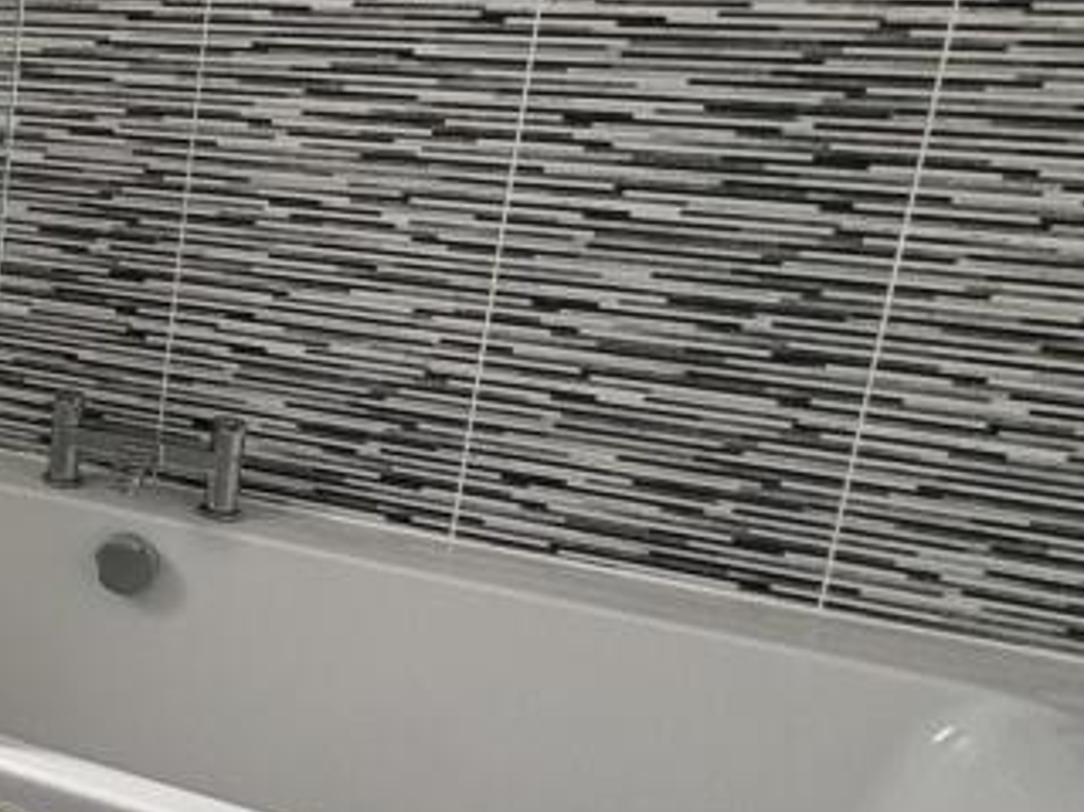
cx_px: -438
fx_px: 1409
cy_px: 255
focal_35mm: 45
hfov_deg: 29.9
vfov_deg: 31.8
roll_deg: -1.1
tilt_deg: -12.3
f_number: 2.2
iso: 250
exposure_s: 1/71
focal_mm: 2.22
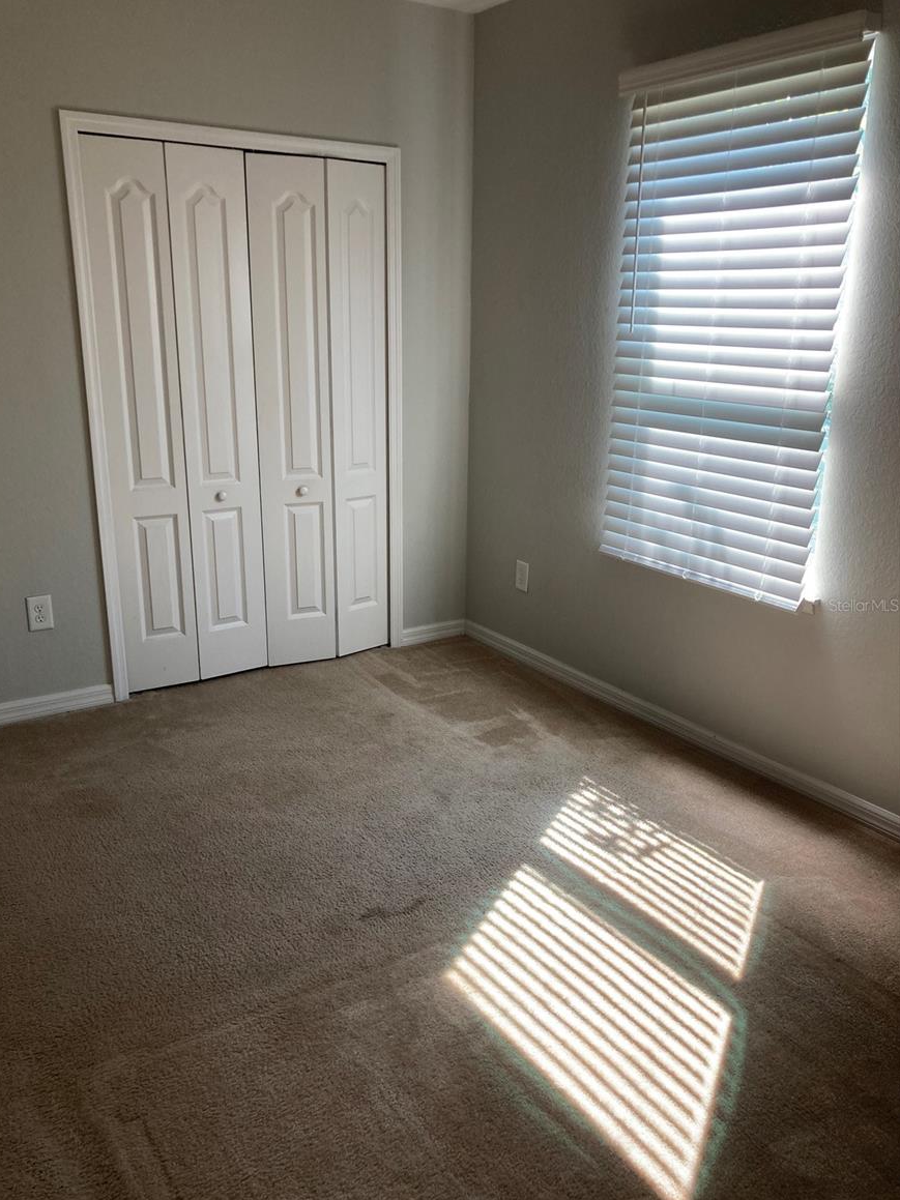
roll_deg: -0.4
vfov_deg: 61.7
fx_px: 1006
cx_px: 436
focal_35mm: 29
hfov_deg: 48.2
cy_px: 605
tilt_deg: -12.9
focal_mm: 3.99
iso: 50
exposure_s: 1/121
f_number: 1.8
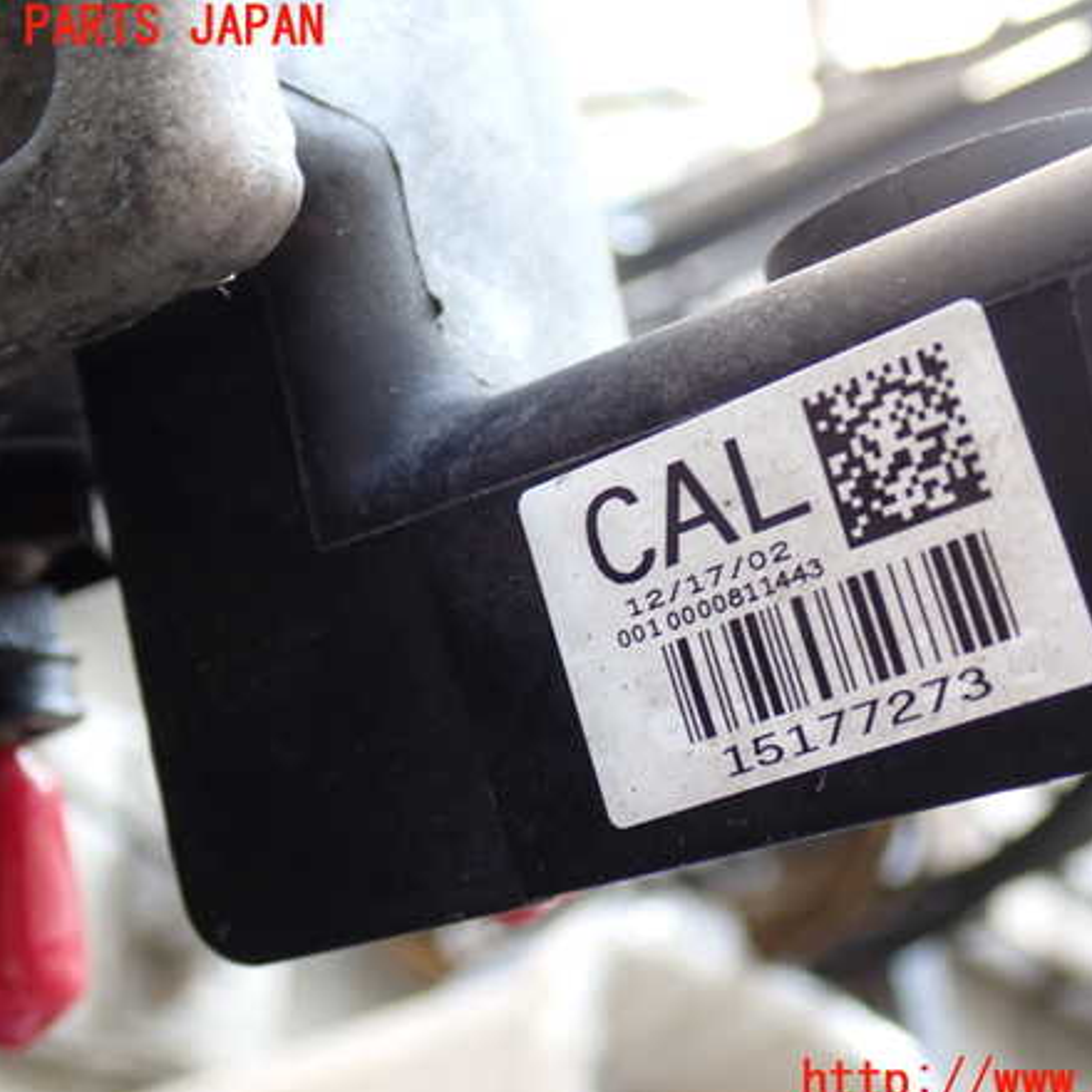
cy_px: 556
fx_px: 1892
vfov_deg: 32.2
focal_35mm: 53
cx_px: 618
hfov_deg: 32.2
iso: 200
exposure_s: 1/50
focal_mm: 7.84
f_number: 2.9
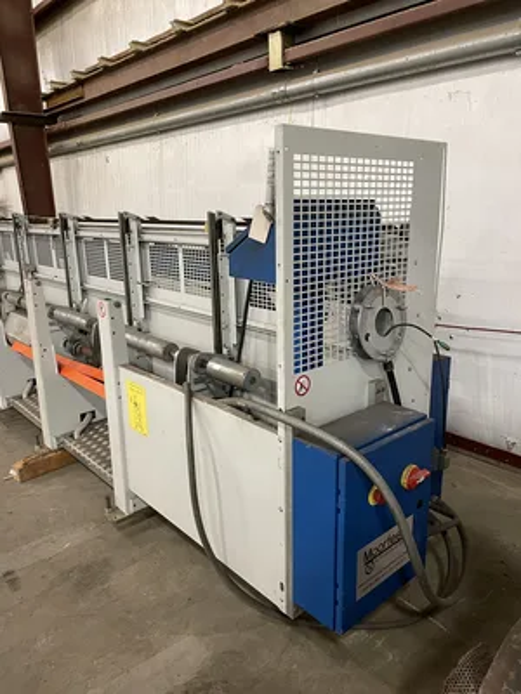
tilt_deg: -13.6
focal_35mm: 26
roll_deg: +2.9
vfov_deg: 67.3
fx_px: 522
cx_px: 260
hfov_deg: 53.1
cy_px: 347
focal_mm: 4.2
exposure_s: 1/40
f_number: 1.6
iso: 400
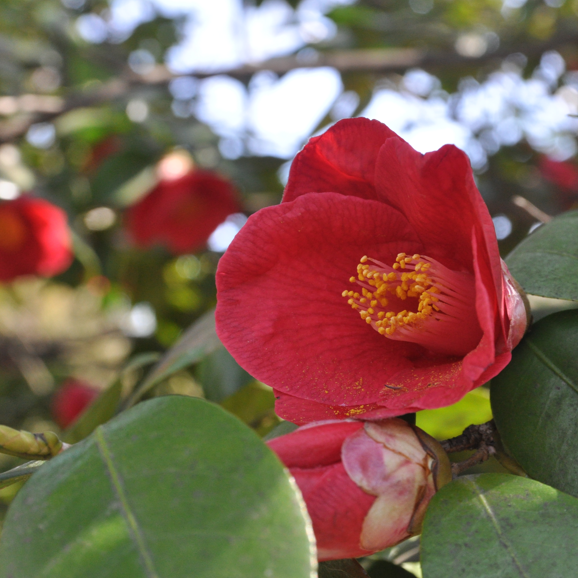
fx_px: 1814
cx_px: 388
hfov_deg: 18.1
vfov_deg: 18.1
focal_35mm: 96
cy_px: 289
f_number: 7.1
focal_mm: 50
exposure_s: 1/200
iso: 800
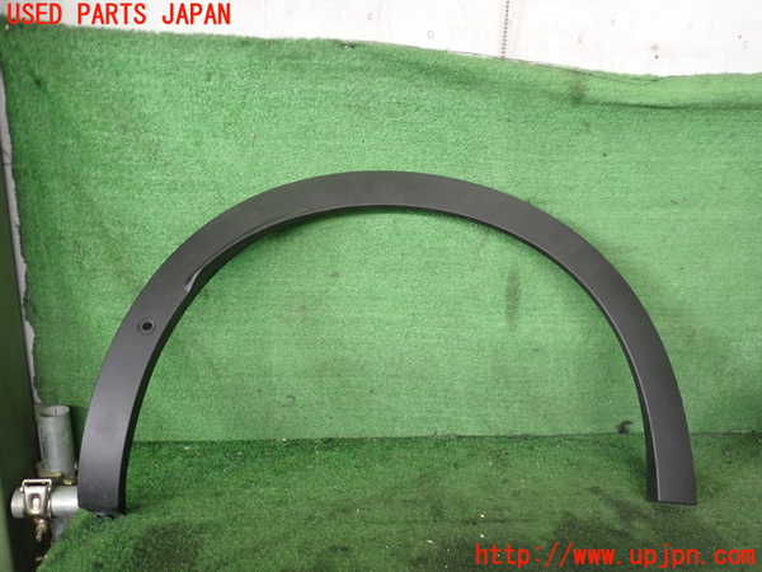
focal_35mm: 30
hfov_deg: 60.0
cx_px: 381
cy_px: 286
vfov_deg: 46.8
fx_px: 660
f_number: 2.3
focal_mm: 5.4
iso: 200
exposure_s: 1/50
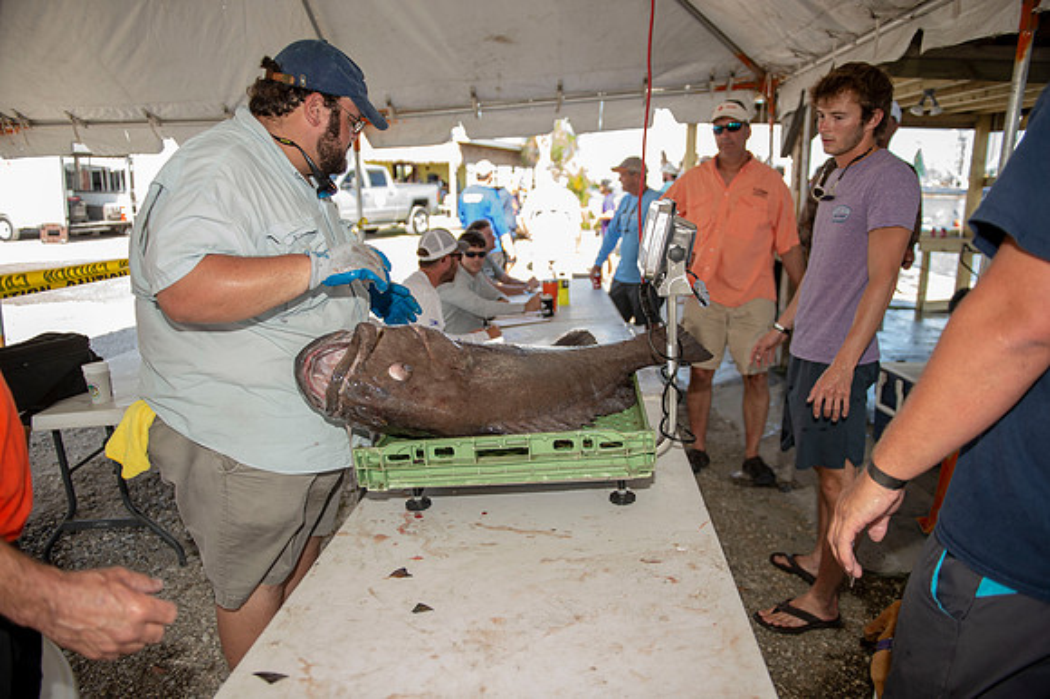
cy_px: 350
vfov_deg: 49.5
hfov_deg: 69.4
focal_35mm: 26
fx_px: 758
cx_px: 525
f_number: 2.8
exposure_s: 1/160
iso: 50
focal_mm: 26
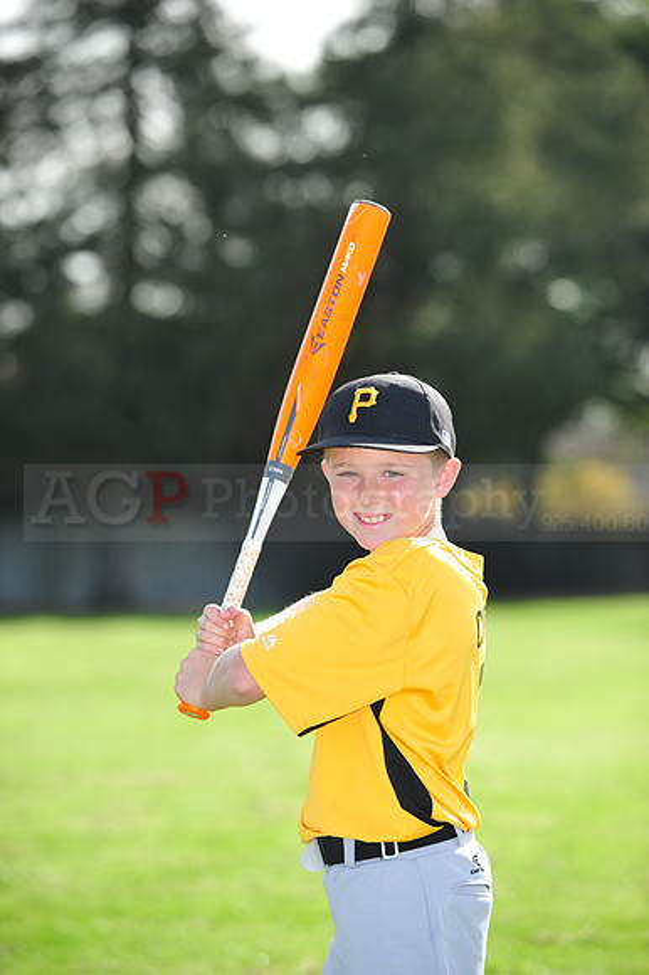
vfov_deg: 14.2
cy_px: 488
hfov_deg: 9.5
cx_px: 324
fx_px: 3925
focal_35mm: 145
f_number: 4.5
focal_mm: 145
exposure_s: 1/1250
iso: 400
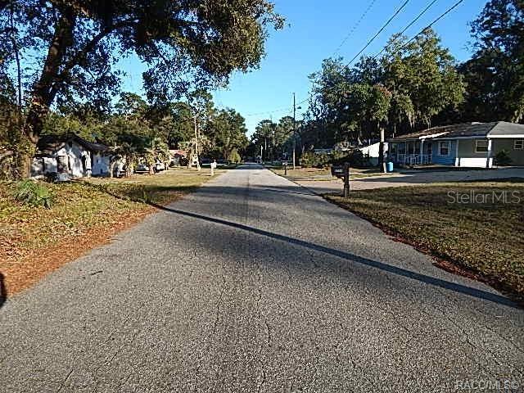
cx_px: 262
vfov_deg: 61.1
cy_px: 196
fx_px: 333
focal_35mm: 22
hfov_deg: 76.4
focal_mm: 4
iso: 125
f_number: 3
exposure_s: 1/1000
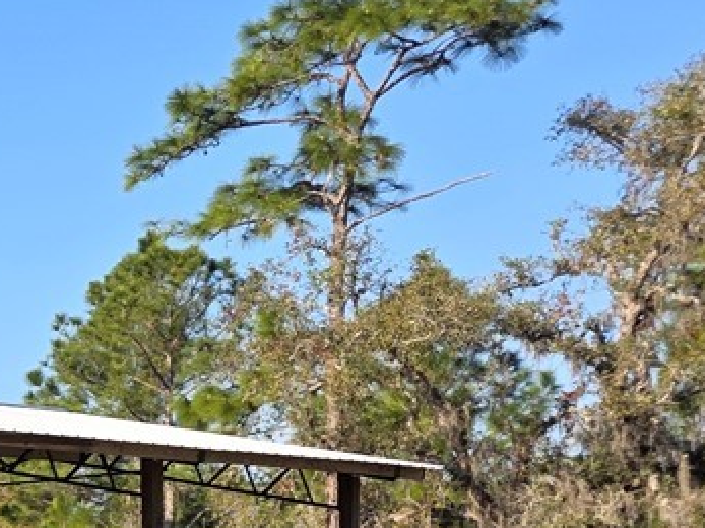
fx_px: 2158
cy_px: 729
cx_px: -876
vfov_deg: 13.3
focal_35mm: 106
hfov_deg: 14.1
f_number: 1.7
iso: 80
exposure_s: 1/2671
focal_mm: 6.3
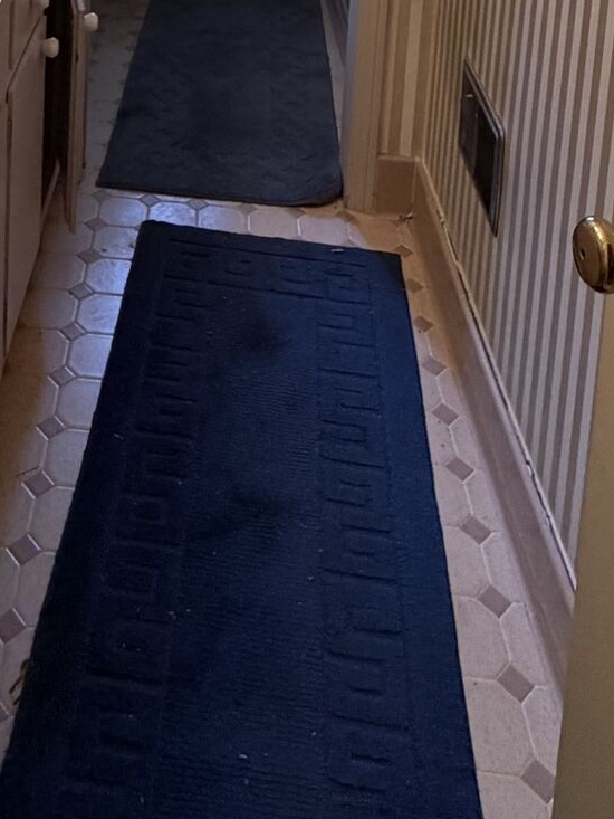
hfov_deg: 32.2
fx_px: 1040
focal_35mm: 44
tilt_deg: -9.0
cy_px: -257
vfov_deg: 32.1
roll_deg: -2.5
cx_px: 145
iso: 250
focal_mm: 2.22
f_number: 2.2
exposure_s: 1/60
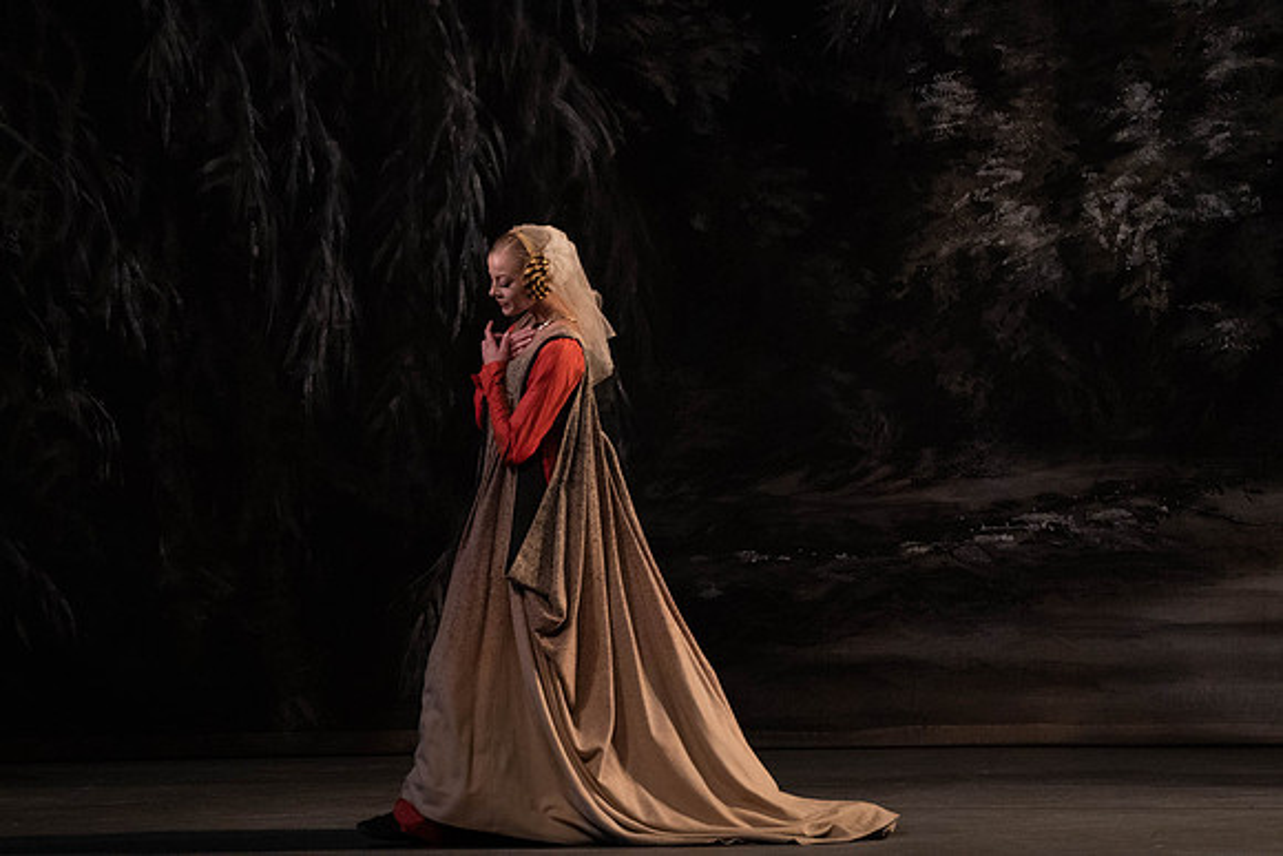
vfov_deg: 3.8
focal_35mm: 364
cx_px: 642
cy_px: 428
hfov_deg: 5.7
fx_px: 12975
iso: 6400
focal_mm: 364
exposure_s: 1/320
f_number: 6.3
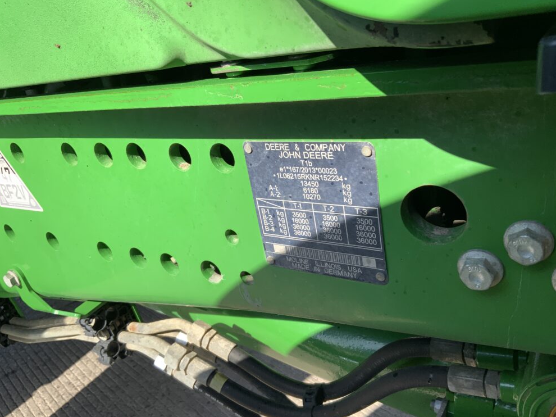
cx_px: 284
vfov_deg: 46.8
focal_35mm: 30
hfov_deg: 60.0
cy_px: 214
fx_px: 482
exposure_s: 1/620
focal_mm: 3
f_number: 1.8
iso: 16
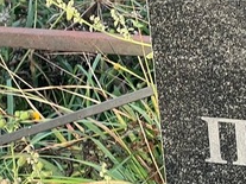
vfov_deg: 5.0
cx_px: 437
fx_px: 2117
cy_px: 229
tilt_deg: -23.3
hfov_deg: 6.5
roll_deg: +4.9
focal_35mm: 298
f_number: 2.8
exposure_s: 1/99
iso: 40
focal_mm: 9
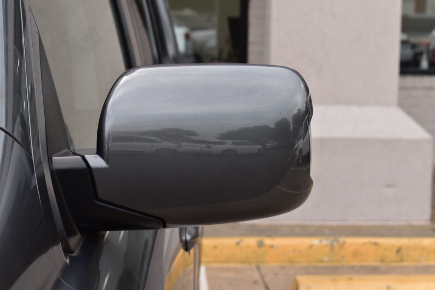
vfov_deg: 16.5
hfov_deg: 24.6
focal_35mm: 82
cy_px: 145
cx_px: 218
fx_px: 996
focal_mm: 55
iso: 400
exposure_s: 1/125
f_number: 9
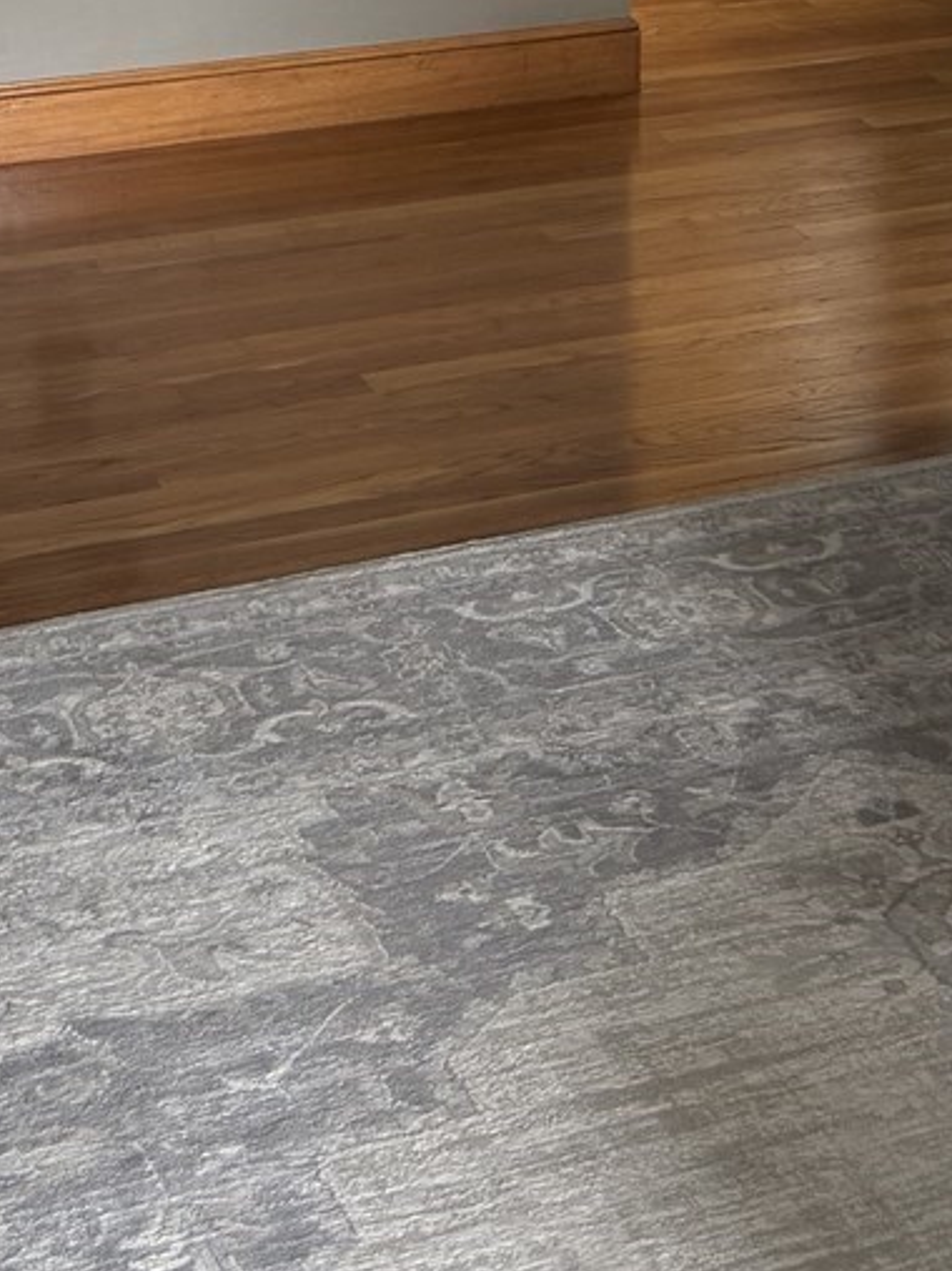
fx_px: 3558
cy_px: -88
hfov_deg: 14.9
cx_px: 980
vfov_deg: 19.5
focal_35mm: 97
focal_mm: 6.76
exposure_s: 1/60
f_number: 1.78
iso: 125
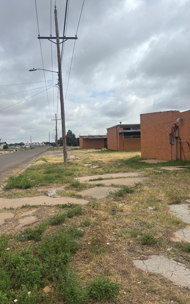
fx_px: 232
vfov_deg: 66.5
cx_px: 89
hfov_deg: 44.5
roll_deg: +2.0
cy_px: 152
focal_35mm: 28
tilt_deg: -2.3
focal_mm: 5.96
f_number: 1.6
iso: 50
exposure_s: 1/3937
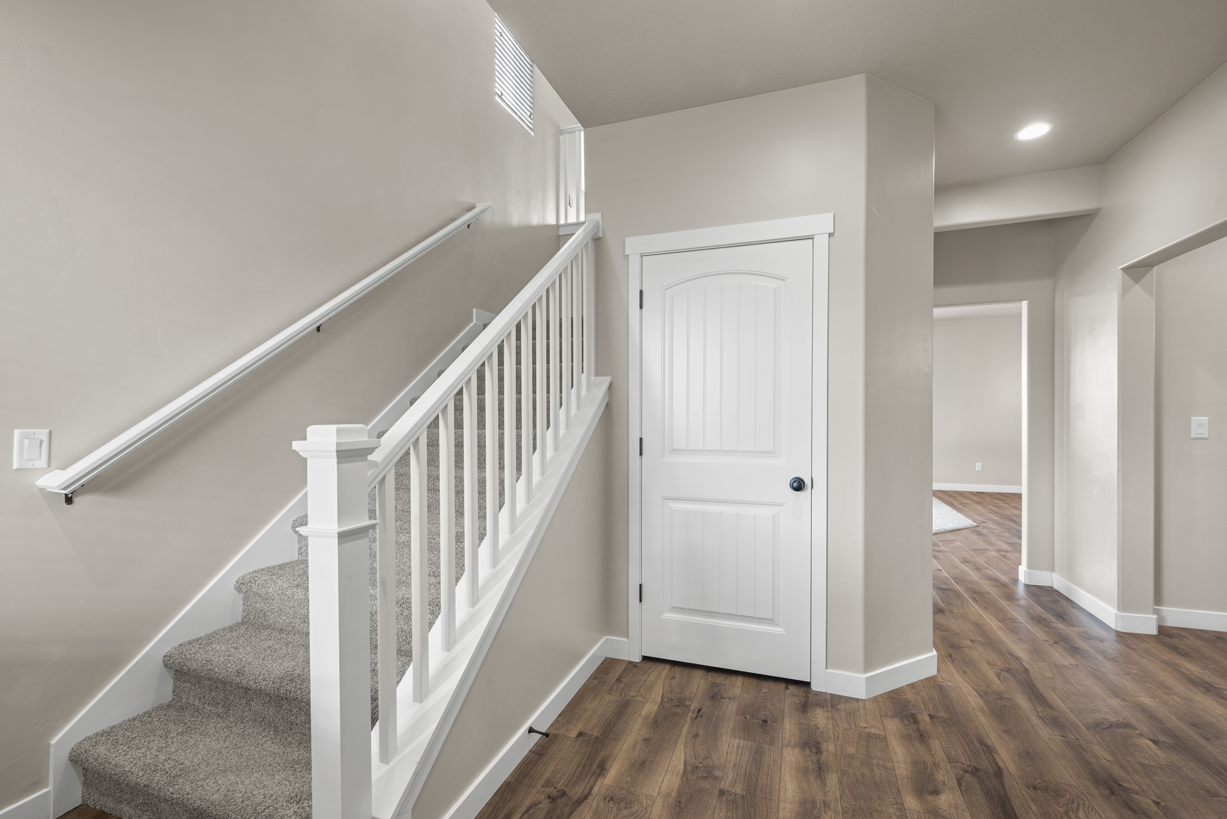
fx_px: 511
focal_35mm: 15
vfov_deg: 77.4
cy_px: 410
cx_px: 614
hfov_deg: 100.4
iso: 500
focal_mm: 15
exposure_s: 1.3
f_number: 8
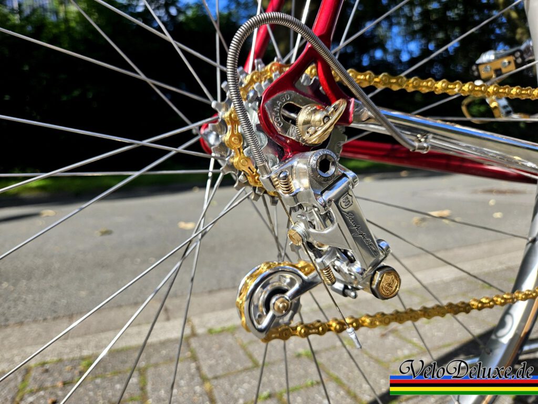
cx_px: 269
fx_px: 357
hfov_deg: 73.9
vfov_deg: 58.9
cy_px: 202
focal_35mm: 23
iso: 25
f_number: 1.8
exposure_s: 1/873
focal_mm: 5.4
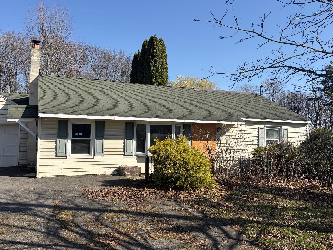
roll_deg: -1.1
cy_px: 119
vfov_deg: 45.4
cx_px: 138
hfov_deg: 58.0
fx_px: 298
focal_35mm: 31
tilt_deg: +4.2
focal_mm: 5.96
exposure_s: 1/2639
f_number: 1.6
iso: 50
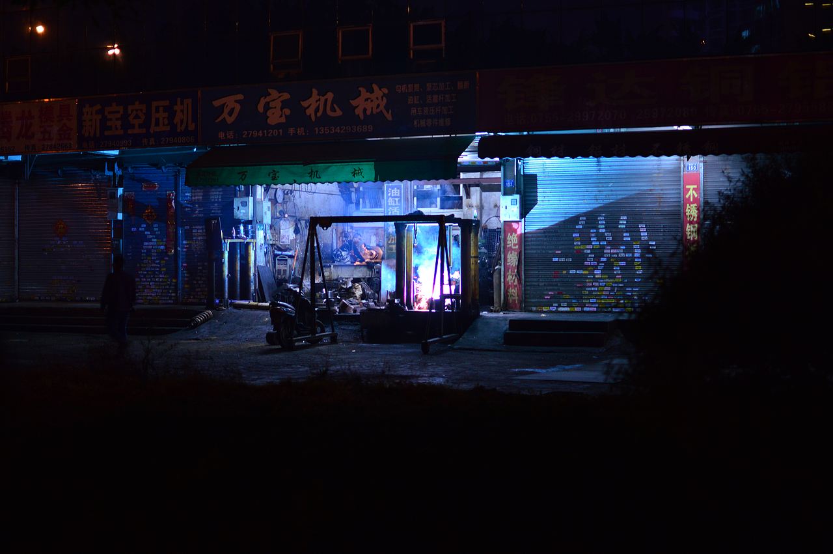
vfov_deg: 25.7
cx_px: 416
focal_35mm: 52
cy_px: 277
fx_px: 1214
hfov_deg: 37.9
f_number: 1.8
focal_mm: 35
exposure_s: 1/15
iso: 360
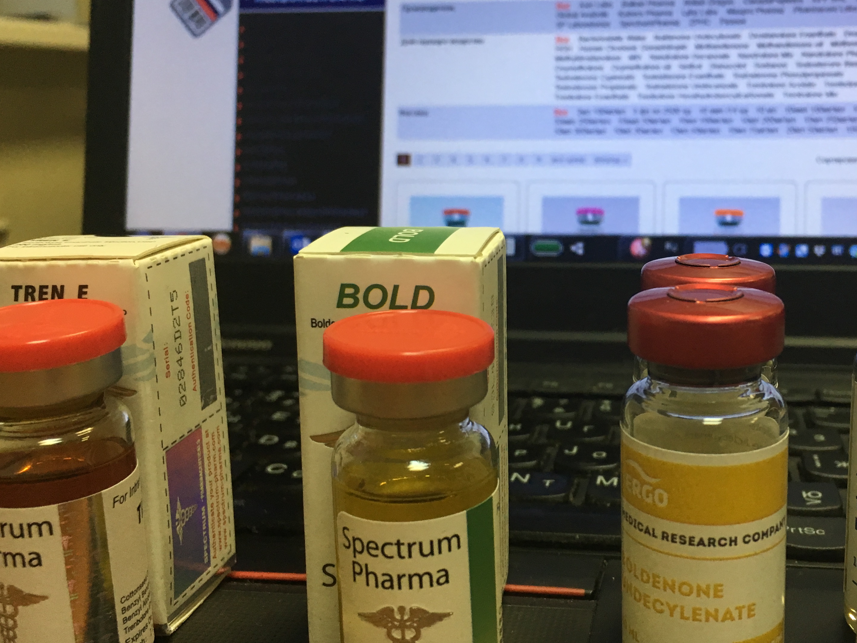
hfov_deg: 45.2
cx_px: 555
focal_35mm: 41
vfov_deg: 35.1
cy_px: 268
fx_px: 1015
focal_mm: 4.15
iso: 50
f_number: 2.2
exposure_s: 1/33
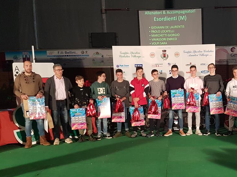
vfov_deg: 34.3
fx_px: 288
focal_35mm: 42
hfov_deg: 43.1
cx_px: 183
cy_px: 104
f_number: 1.7
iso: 160
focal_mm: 4.2
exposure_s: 1/33
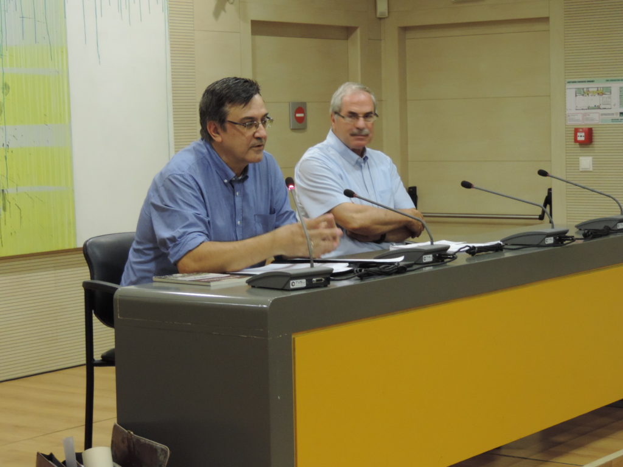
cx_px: 312
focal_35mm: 85
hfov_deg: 23.0
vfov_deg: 17.4
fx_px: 1530
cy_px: 234
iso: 560
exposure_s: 1/25
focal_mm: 15.1
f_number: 4
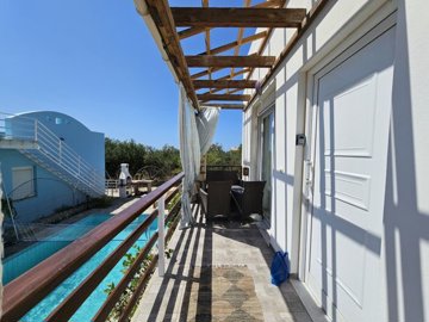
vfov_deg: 89.9
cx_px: 214
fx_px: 161
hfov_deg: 106.2
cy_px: 161
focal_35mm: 13
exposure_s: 1/4886
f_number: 2.2
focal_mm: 2.2
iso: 50
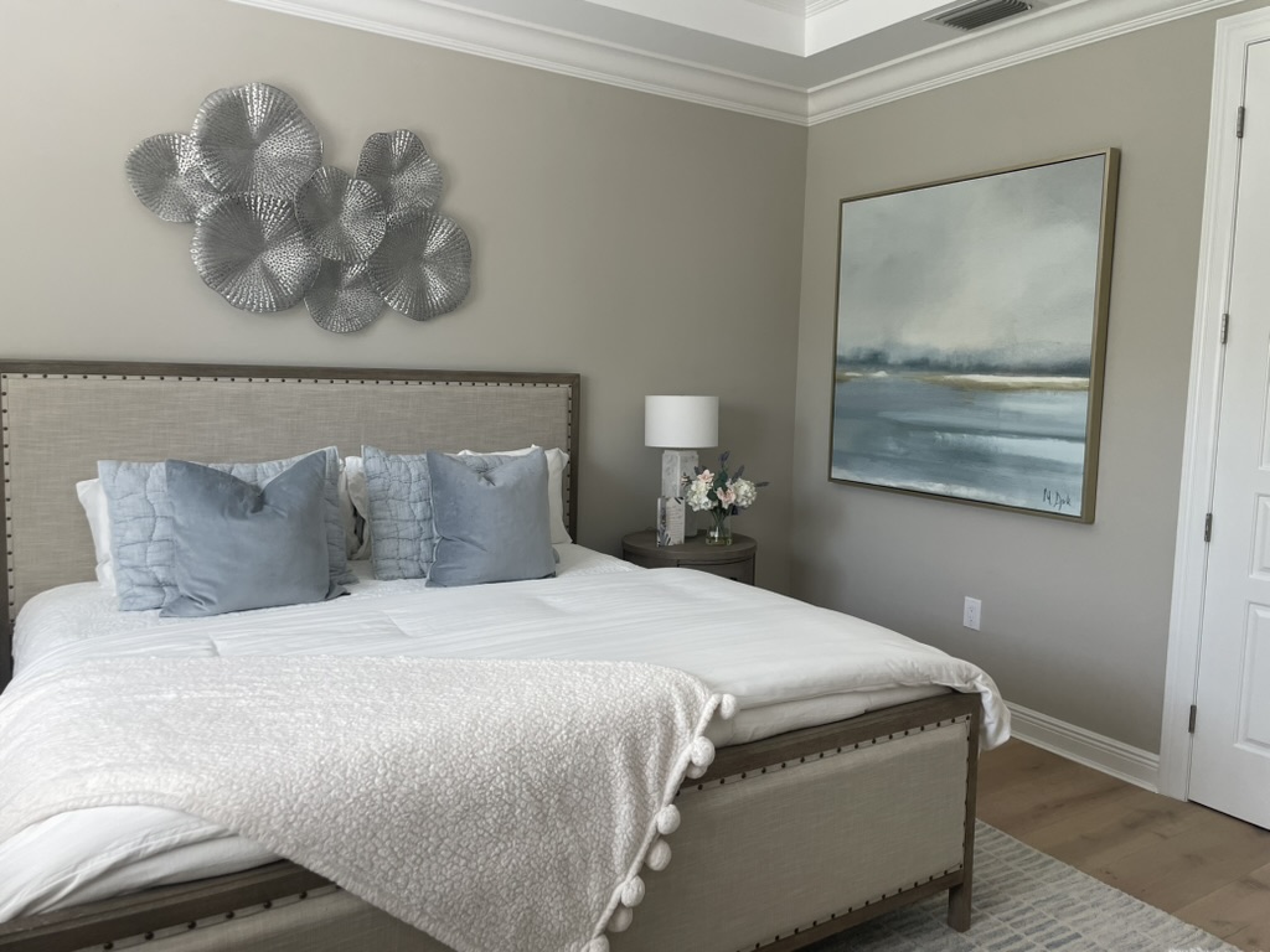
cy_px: 476
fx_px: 954
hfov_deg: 67.3
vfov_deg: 53.1
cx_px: 635
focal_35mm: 26
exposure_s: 1/121
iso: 80
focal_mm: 4.2
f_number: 1.6
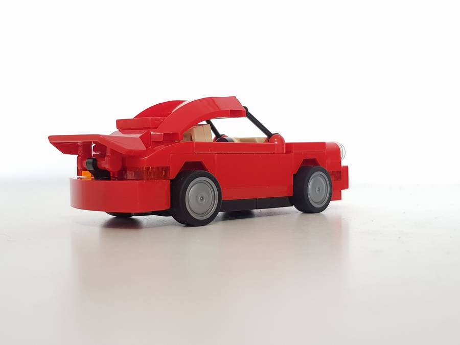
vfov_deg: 53.1
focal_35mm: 26
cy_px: 172
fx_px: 346
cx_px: 230
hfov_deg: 67.3
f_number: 1.7
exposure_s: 1/50
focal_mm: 4.3
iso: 100
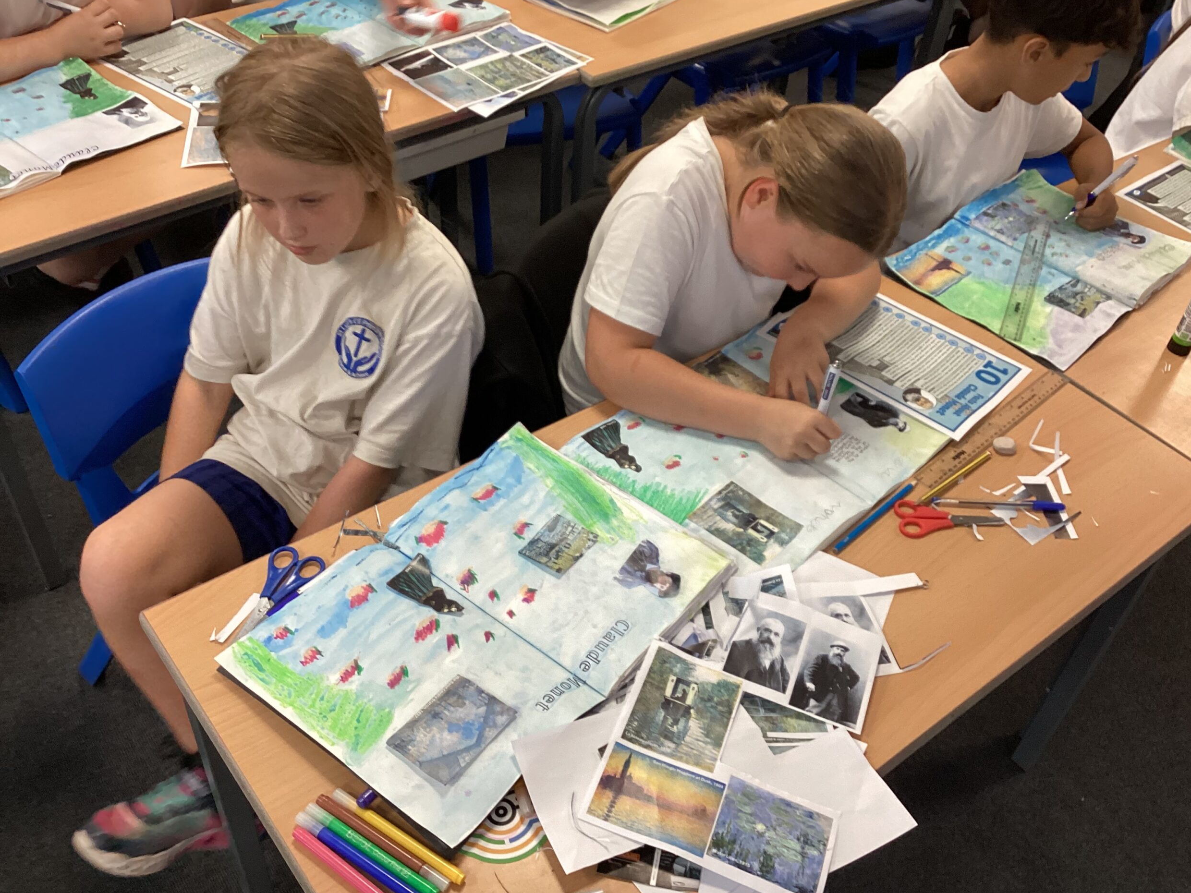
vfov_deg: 44.2
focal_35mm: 32
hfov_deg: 56.8
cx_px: 614
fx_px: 1101
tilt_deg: -43.8
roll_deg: -6.8
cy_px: 456
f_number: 2.4
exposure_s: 1/50
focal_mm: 3.3
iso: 125
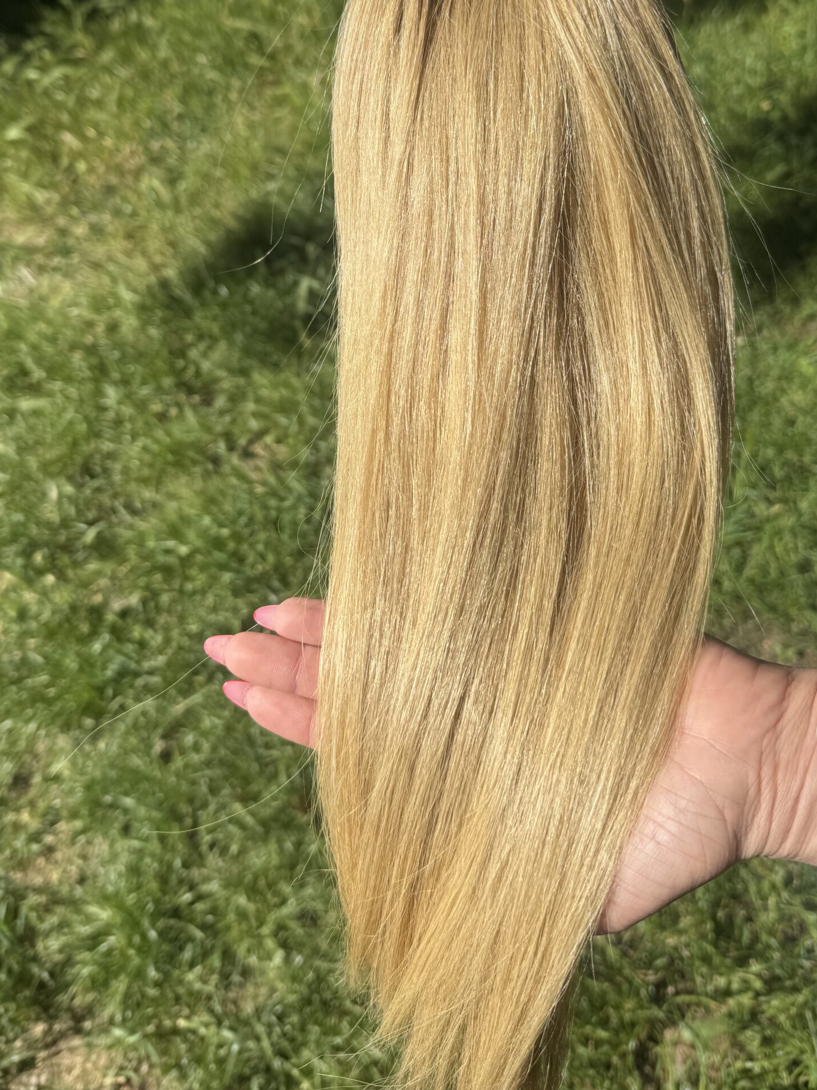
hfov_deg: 44.2
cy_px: 383
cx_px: 392
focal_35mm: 32
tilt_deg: -50.2
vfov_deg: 55.9
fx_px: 1007
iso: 80
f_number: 1.78
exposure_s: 1/5714
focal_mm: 6.76
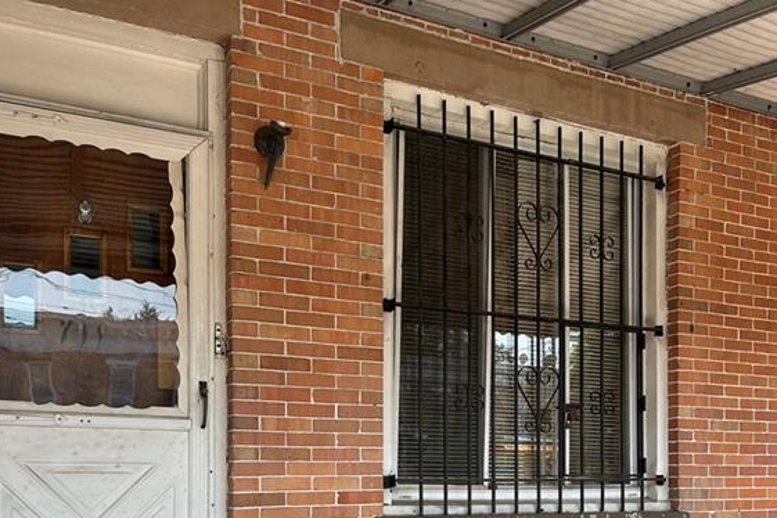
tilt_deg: -0.4
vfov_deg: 33.8
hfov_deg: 51.9
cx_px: 384
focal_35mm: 37
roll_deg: +0.3
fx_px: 799
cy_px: 476
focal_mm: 5.7
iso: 50
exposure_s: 1/808
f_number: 1.5
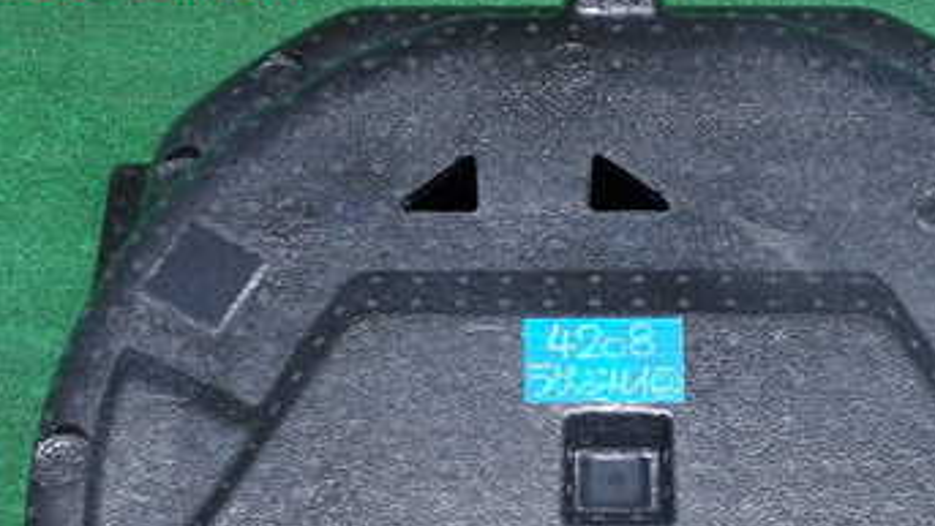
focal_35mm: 61
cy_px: 553
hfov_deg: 34.1
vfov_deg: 19.1
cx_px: 597
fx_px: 1512
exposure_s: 1/125
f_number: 2.4
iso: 640
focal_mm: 5.79
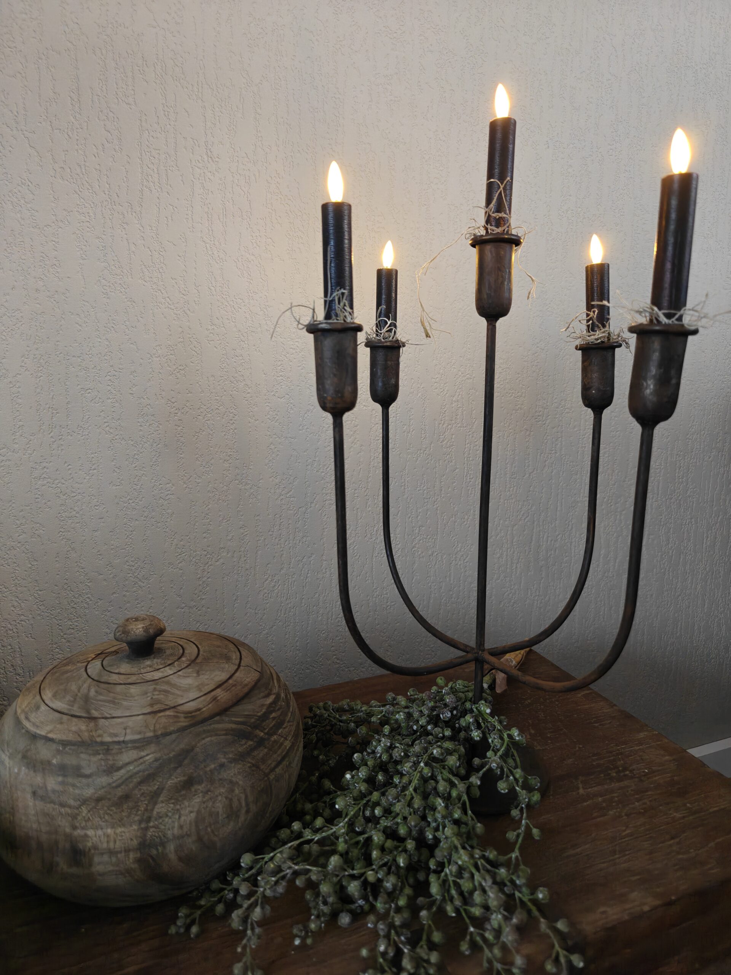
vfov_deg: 73.9
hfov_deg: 58.9
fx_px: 648
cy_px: 488
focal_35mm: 23
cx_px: 366
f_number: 1.6
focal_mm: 6.06
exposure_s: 1/100
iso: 1600
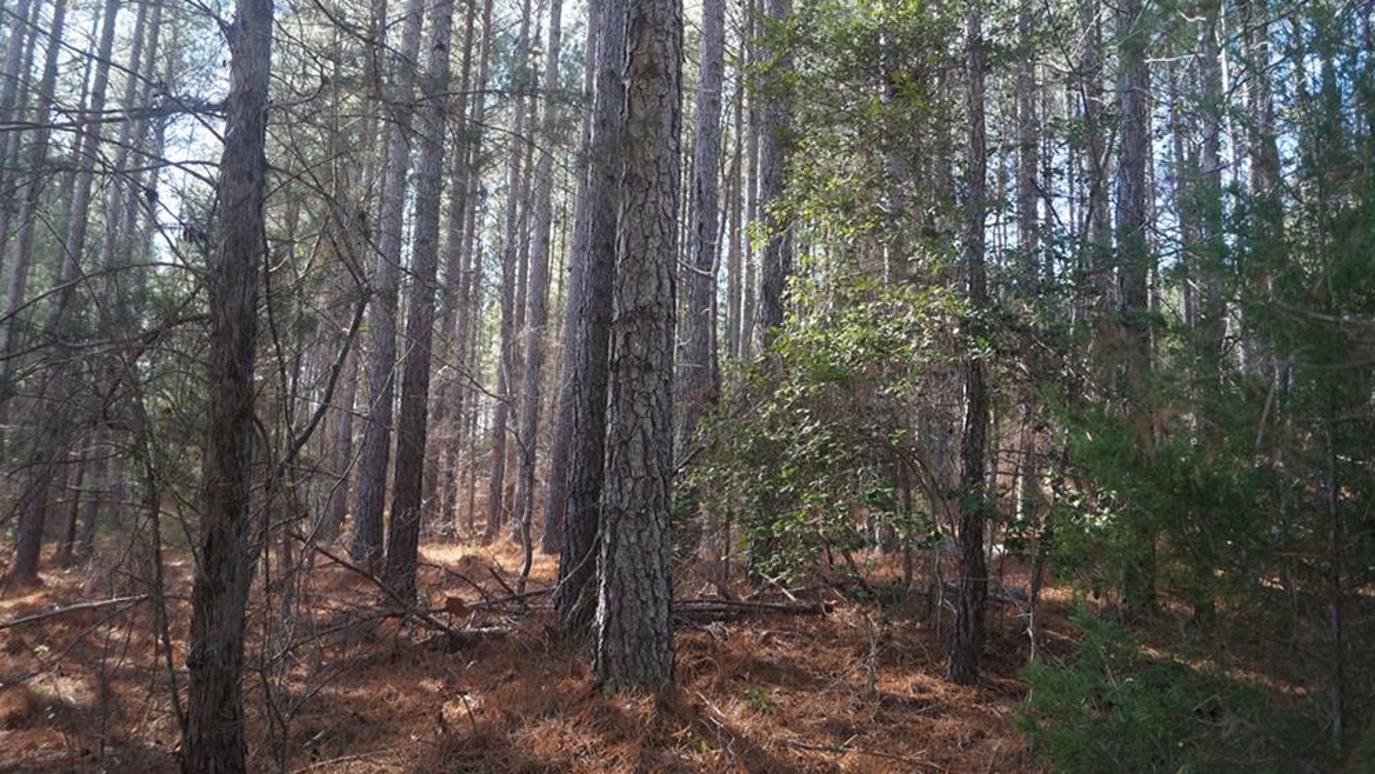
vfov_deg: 40.1
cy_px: 327
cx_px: 684
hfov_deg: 66.1
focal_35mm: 29
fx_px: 1057
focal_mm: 18
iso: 800
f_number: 4
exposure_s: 1/160
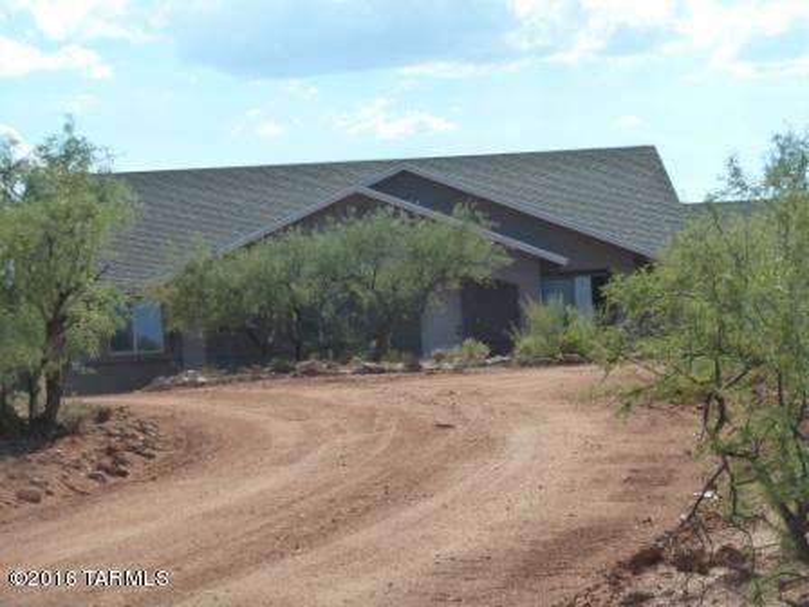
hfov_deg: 13.4
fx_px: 3435
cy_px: 304
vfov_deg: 10.1
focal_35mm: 147
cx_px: 404
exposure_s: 1/500
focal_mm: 24.1
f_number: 5
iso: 125
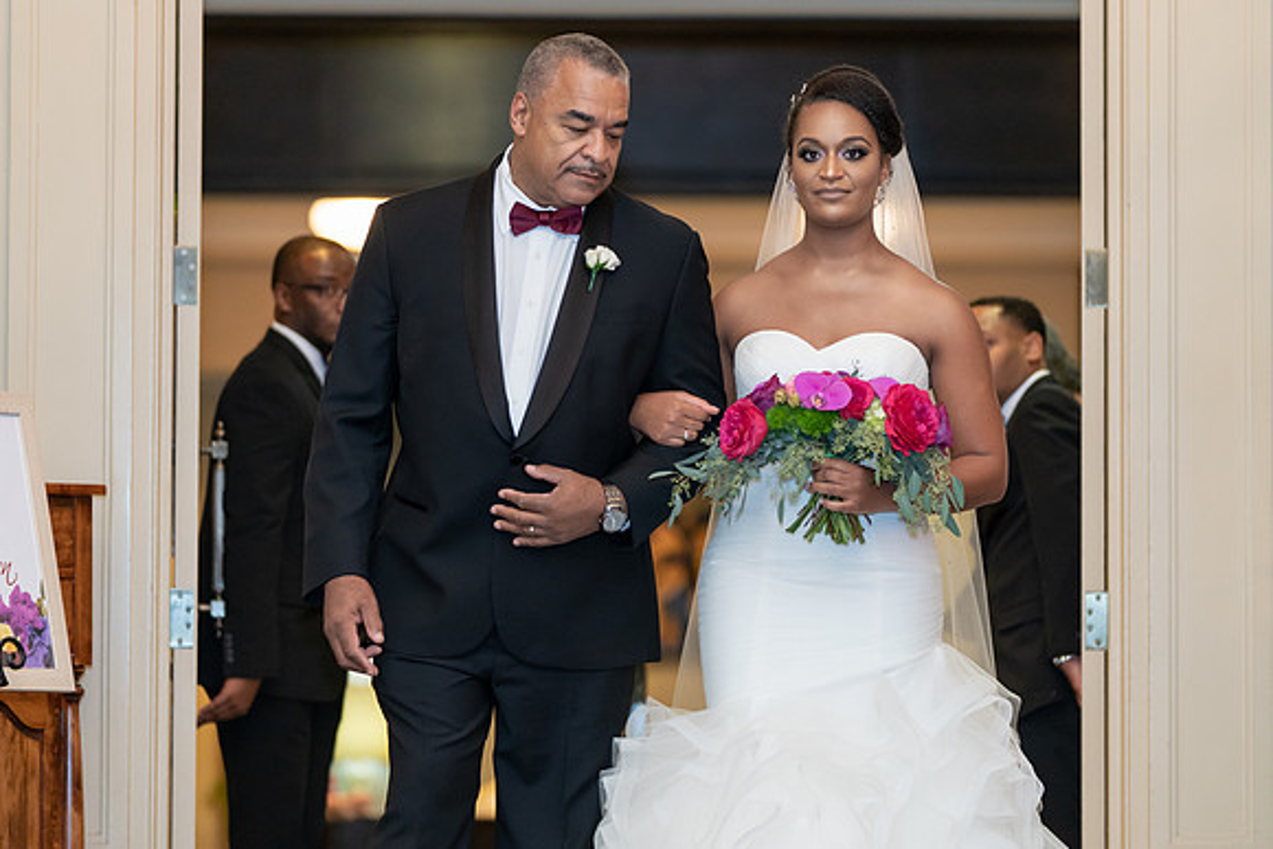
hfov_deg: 14.2
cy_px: 402
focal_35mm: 144
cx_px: 668
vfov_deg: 9.5
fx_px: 5095
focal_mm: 135
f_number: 2.8
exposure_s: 1/250
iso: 2000
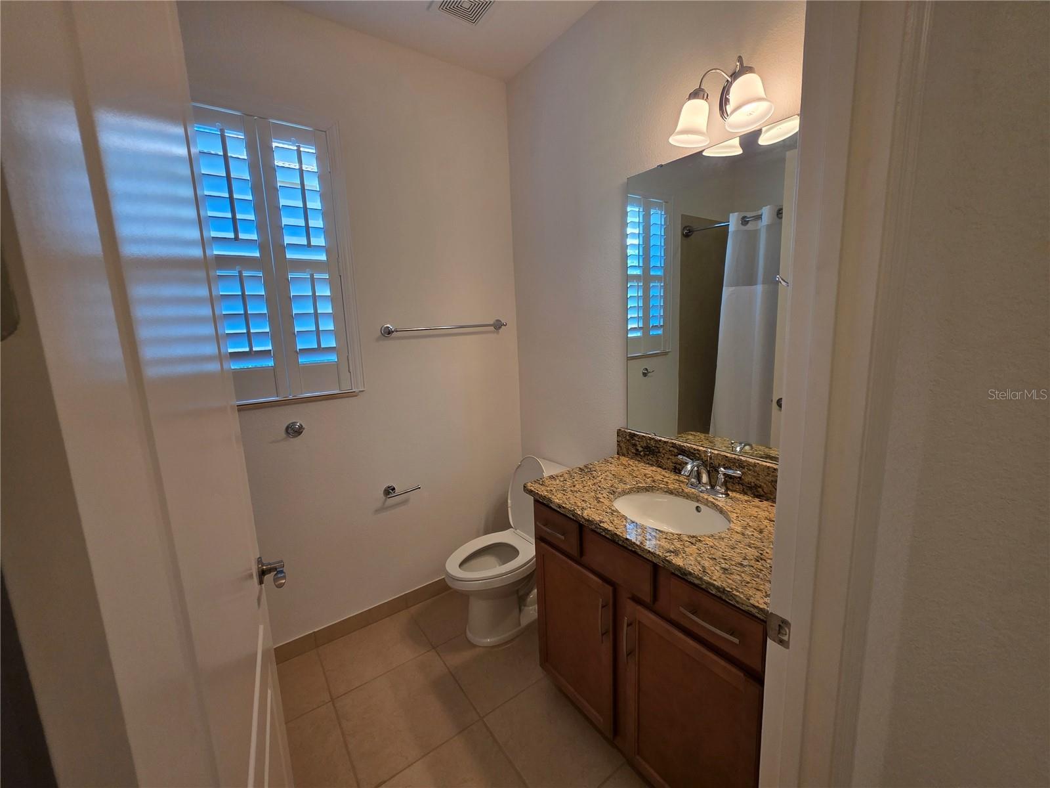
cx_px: 525
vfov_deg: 89.9
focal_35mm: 13
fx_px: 394
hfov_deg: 106.2
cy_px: 394
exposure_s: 1/120
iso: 160
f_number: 1.9
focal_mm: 2.2
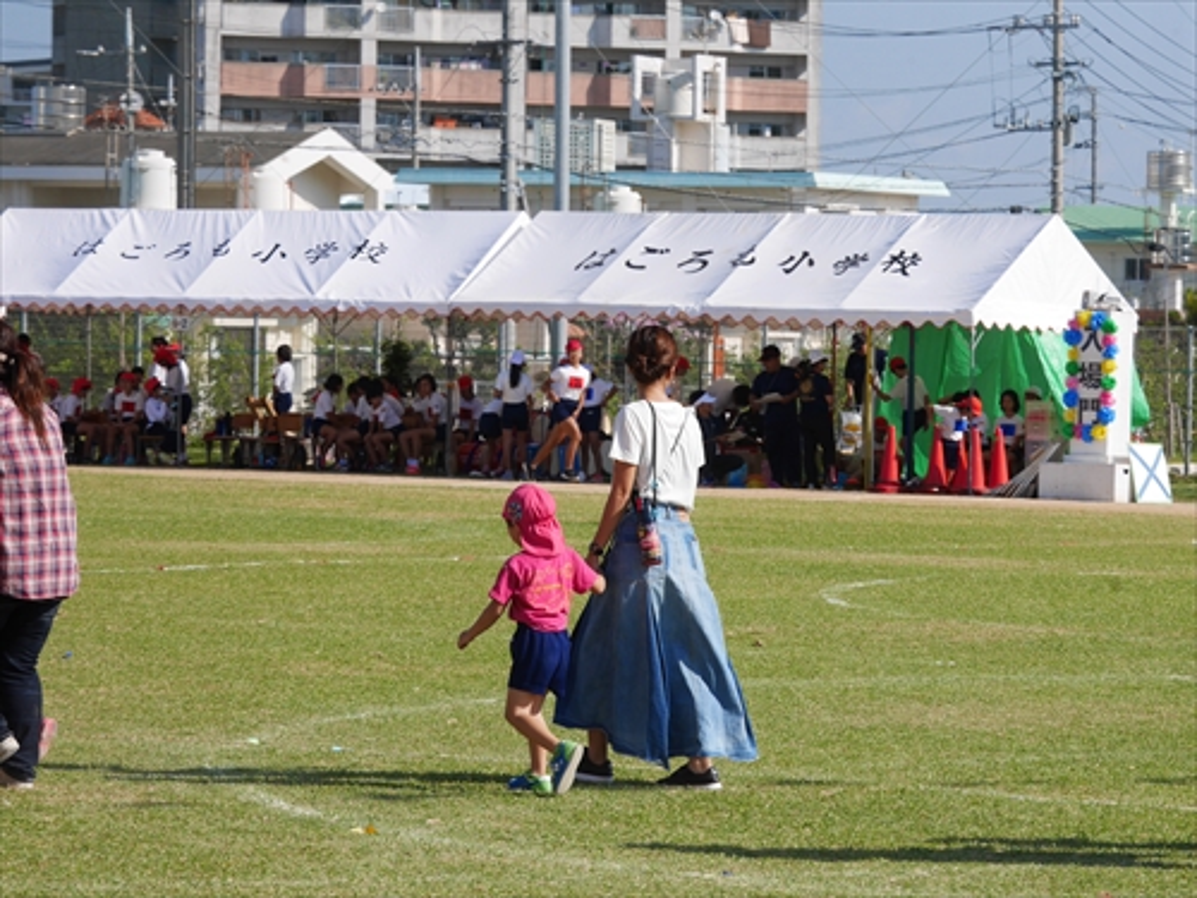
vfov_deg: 8.5
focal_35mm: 174
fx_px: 6017
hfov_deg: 11.4
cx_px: 598
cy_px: 449
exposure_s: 1/400
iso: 200
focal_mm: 87
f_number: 10
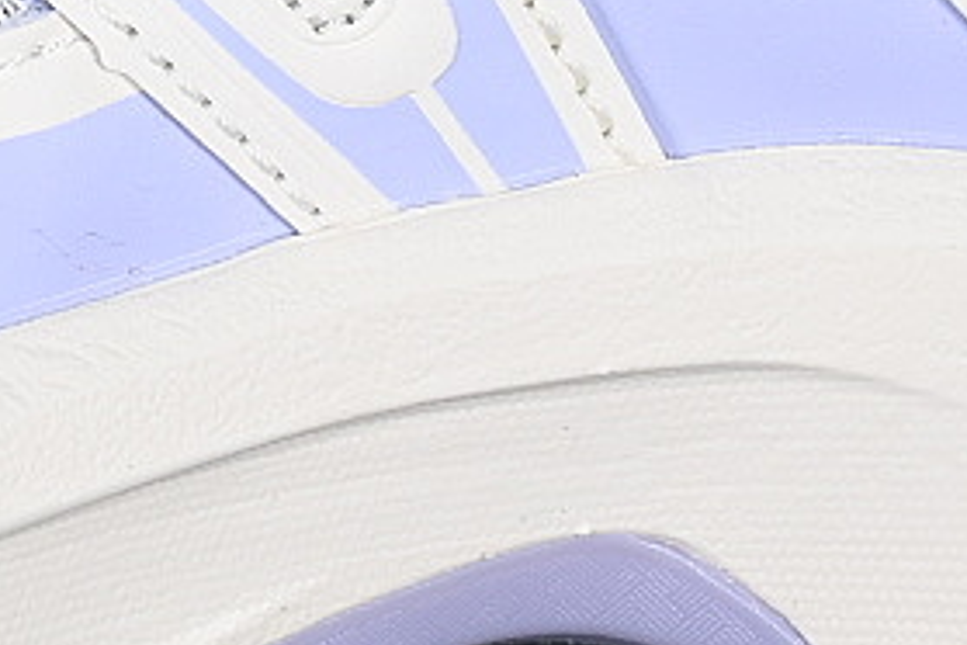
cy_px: -354
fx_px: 7789
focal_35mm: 290
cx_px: 305
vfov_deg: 4.7
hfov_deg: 7.1
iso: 160
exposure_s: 1/80
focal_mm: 50
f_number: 7.1
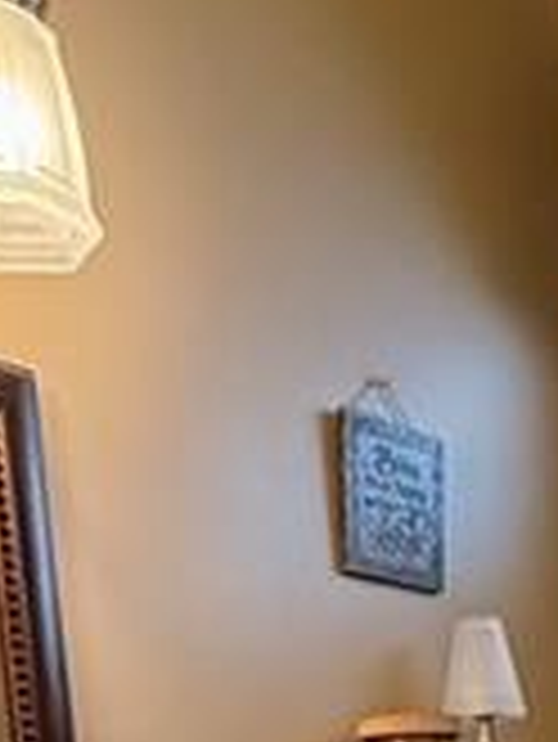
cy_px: 1138
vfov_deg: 23.4
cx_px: 472
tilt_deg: -11.0
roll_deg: +3.2
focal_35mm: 65
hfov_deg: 22.2
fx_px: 1395
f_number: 2.2
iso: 500
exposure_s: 1/120
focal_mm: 2.22
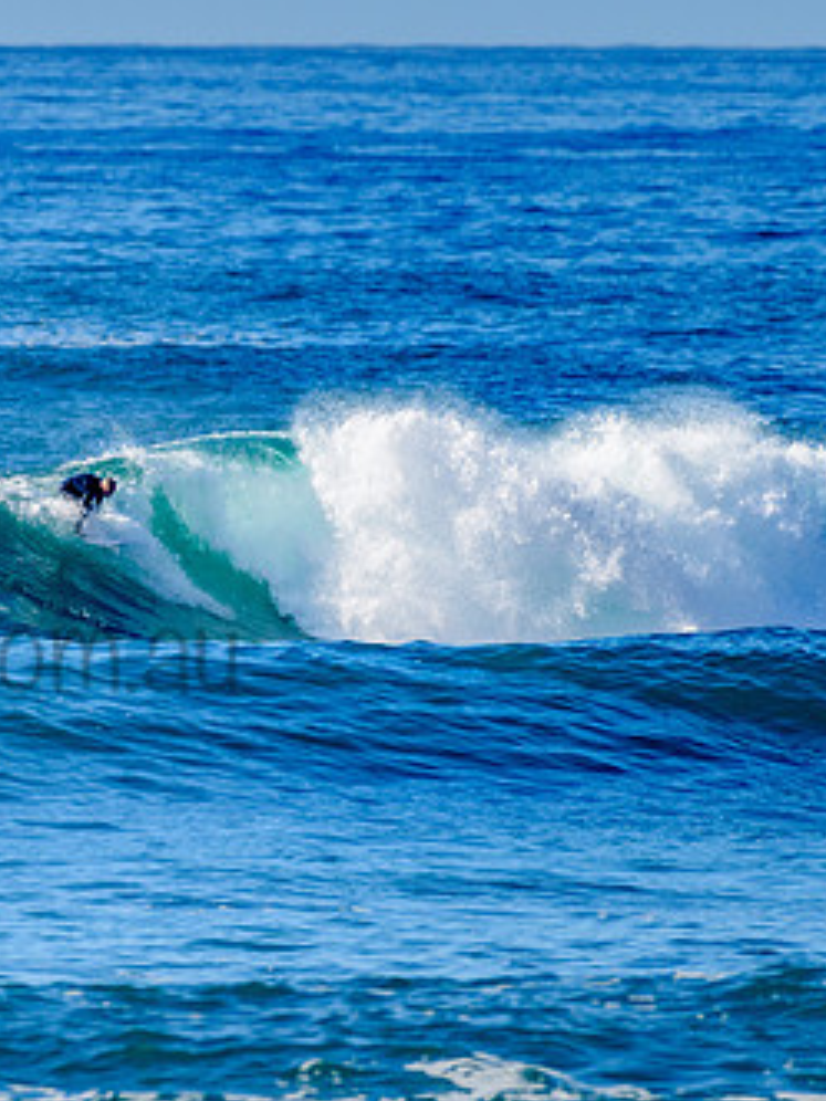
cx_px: 105
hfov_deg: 1.4
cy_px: 520
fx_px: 32738
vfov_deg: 1.9
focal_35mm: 1029
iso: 220
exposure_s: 1/2000
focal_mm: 500
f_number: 5.6
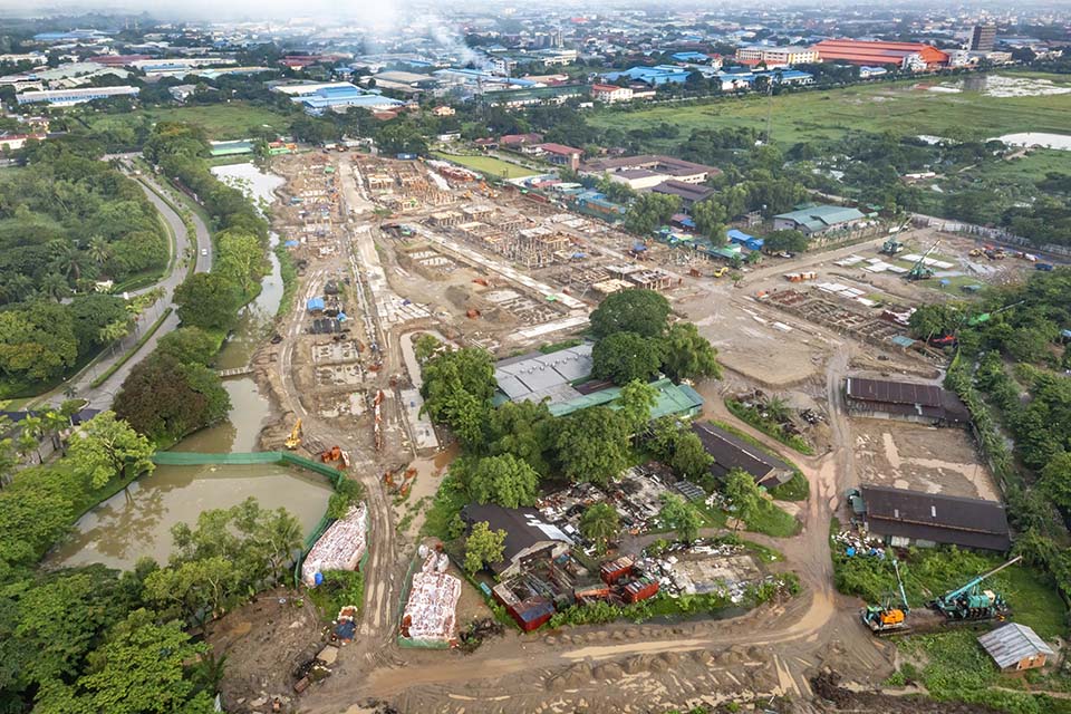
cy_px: 357
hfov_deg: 65.5
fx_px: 833
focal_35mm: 28
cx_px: 536
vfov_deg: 46.4
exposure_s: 1/160
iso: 800
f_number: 11
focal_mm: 10.26
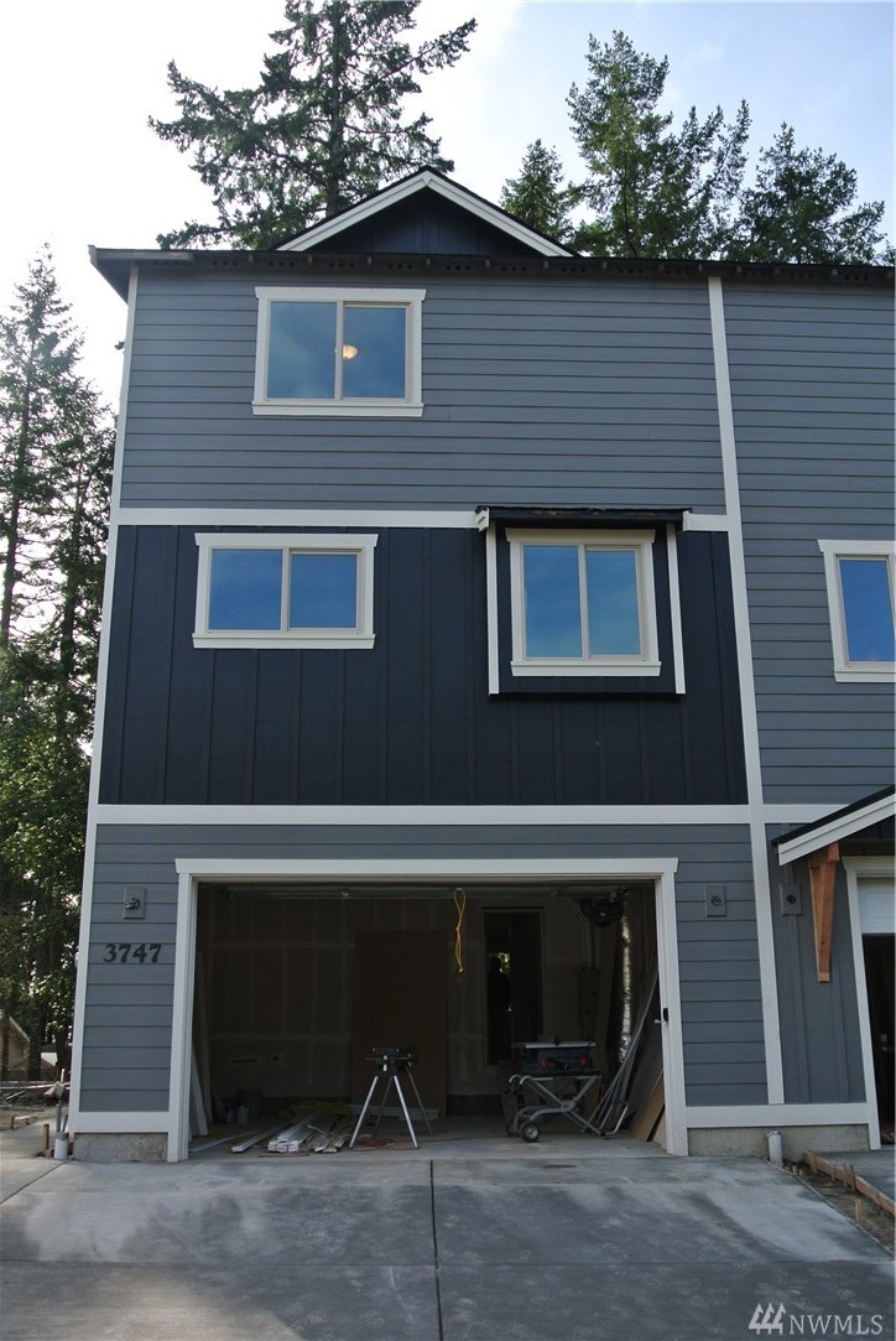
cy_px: 670
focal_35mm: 34
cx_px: 448
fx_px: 1267
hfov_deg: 39.0
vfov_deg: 55.8
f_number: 4.5
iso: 100
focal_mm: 12.7
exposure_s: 1/400
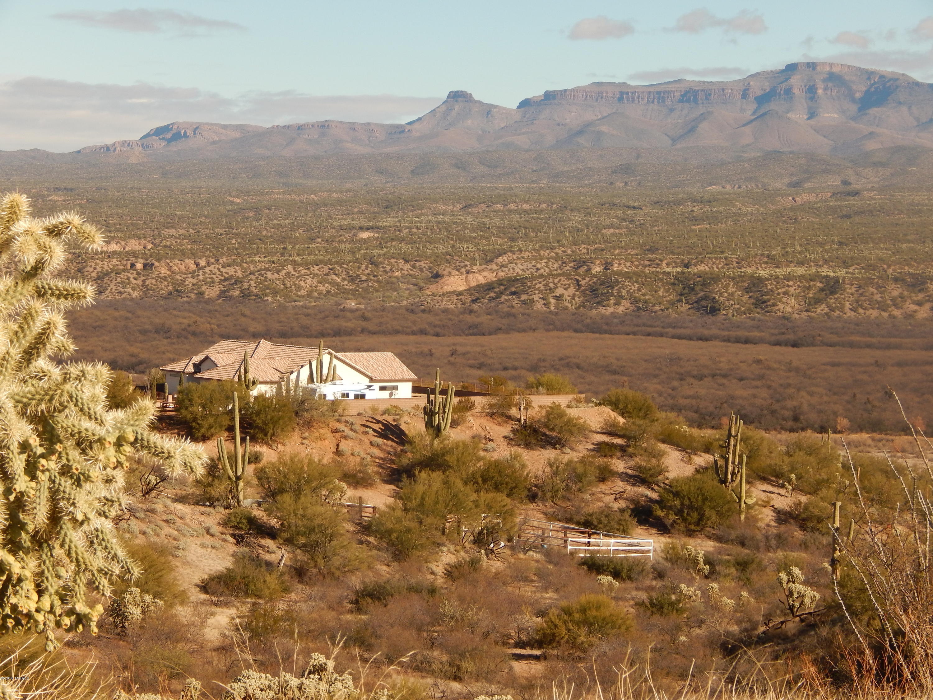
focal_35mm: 104
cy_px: 350
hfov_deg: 18.9
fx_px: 2803
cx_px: 466
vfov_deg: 14.2
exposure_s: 1/800
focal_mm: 18.7
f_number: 4.5
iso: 125
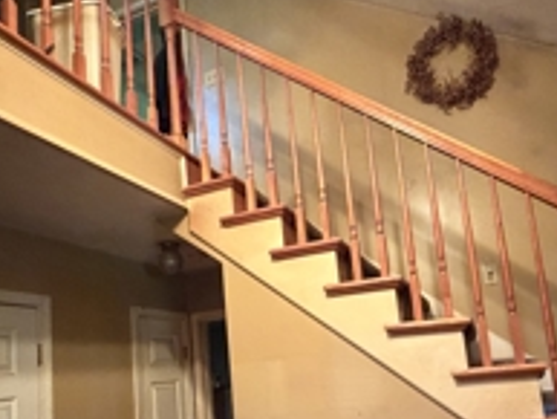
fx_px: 467
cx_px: 317
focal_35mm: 29
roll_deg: +4.9
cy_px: 306
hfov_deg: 61.4
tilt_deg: +8.4
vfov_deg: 46.8
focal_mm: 2.22
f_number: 2.2
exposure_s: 1/40
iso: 1250
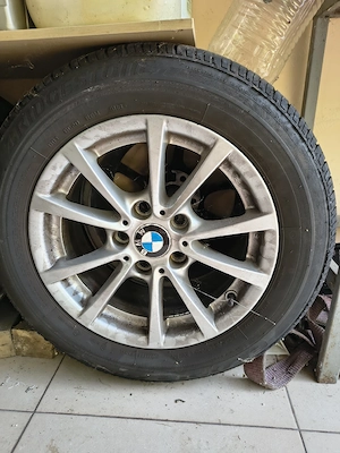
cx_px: 170
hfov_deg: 56.8
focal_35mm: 24
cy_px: 226
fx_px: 314
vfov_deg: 71.6
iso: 265
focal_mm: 5.56
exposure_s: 1/100
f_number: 1.8
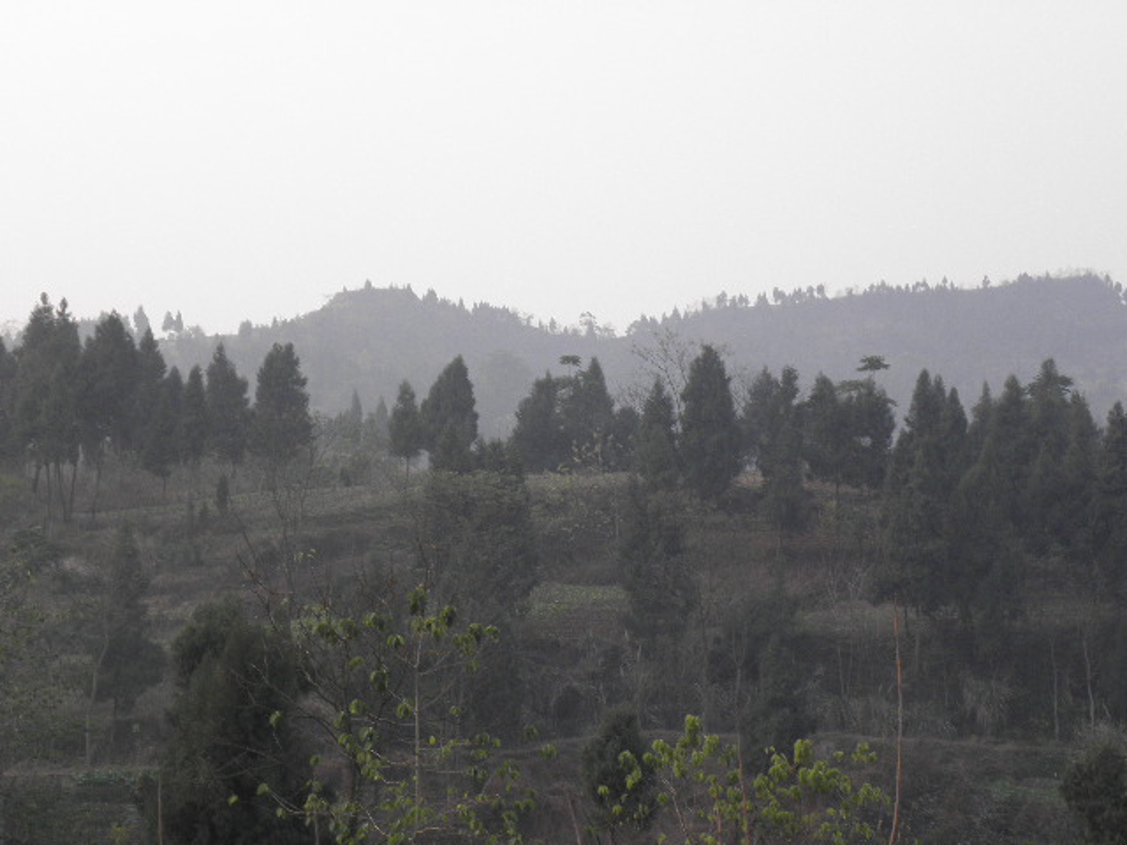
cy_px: 422
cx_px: 564
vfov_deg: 15.2
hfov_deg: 20.2
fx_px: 3158
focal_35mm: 97
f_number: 4.1
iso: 64
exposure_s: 1/160
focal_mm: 17.34
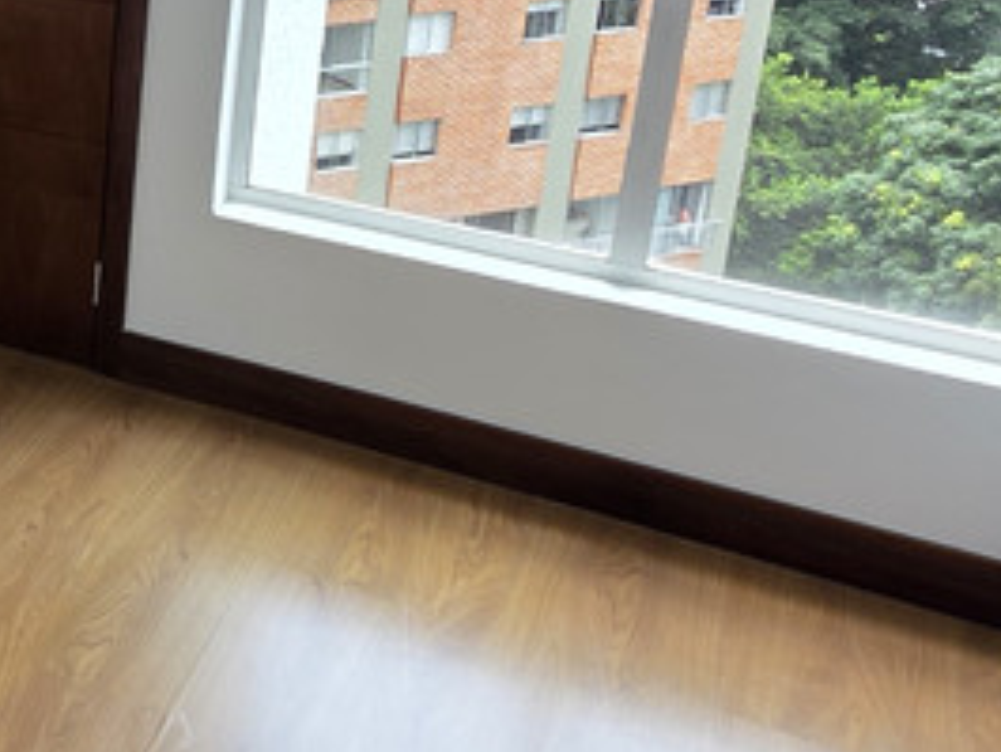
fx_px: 1533
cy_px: 60
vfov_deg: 26.5
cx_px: -423
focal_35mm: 53
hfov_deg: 27.5
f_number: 1.9
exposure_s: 1/120
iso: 32
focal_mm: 2.2
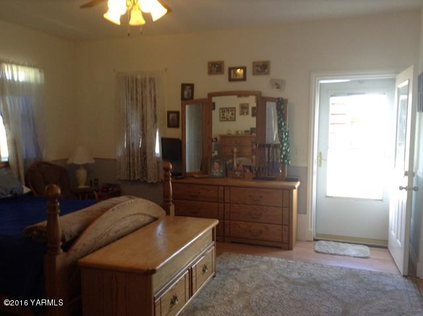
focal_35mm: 33
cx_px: 212
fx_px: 403
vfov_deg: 42.8
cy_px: 158
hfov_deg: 55.4
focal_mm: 3.3
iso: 50
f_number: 2.4
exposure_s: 1/25
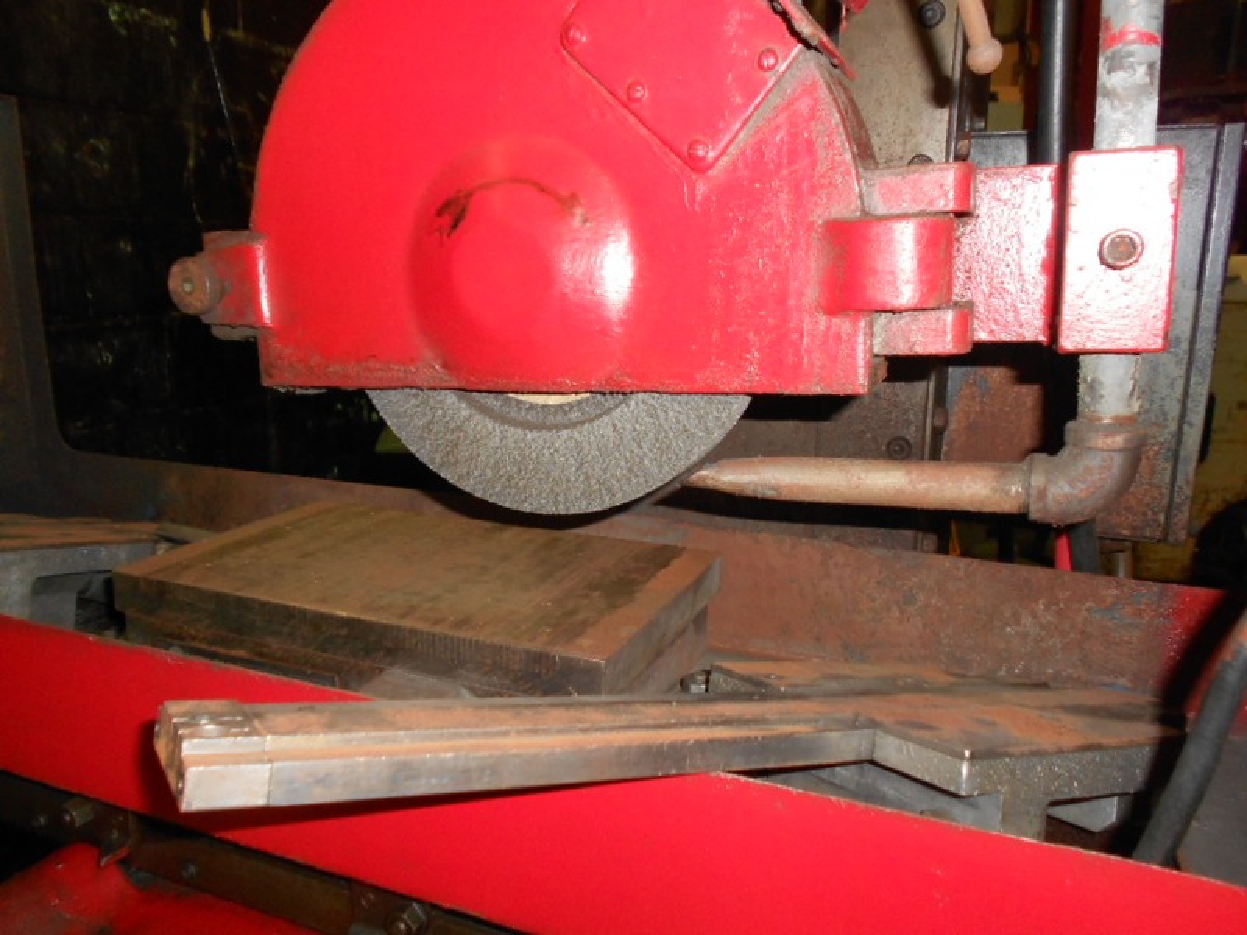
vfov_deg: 53.1
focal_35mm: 26
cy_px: 468
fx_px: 937
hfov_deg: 67.3
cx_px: 624
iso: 200
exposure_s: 1/25
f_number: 3.2
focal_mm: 4.6
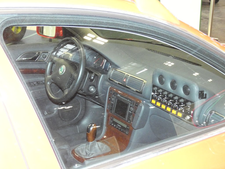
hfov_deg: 31.7
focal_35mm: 61
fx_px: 396
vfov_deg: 24.0
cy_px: 84
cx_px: 112
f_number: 4.1
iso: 1600
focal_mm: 10.8
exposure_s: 1/60
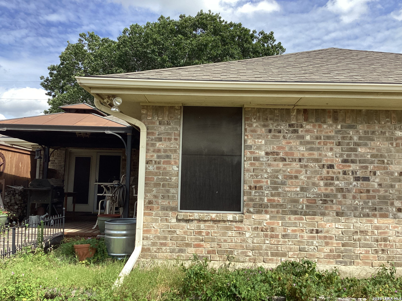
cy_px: 150
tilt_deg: +5.6
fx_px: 360
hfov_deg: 58.4
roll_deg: -1.7
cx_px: 201
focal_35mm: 31
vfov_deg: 45.4
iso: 25
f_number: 2.4
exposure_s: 1/831
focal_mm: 3.3
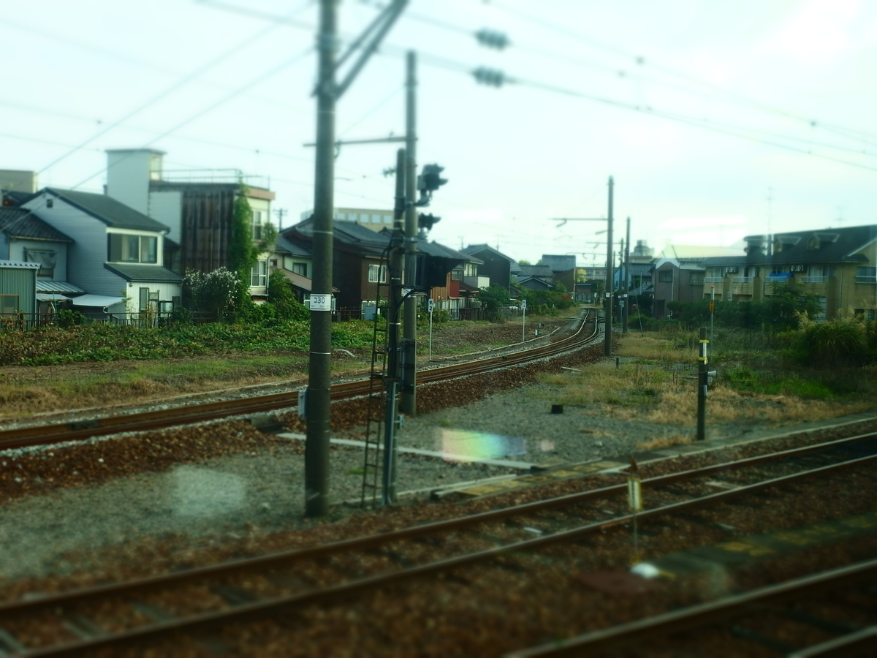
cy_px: 329
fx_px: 1064
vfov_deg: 34.3
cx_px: 438
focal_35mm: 42
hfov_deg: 44.8
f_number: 3.5
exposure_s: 1/400
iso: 100
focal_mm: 7.5
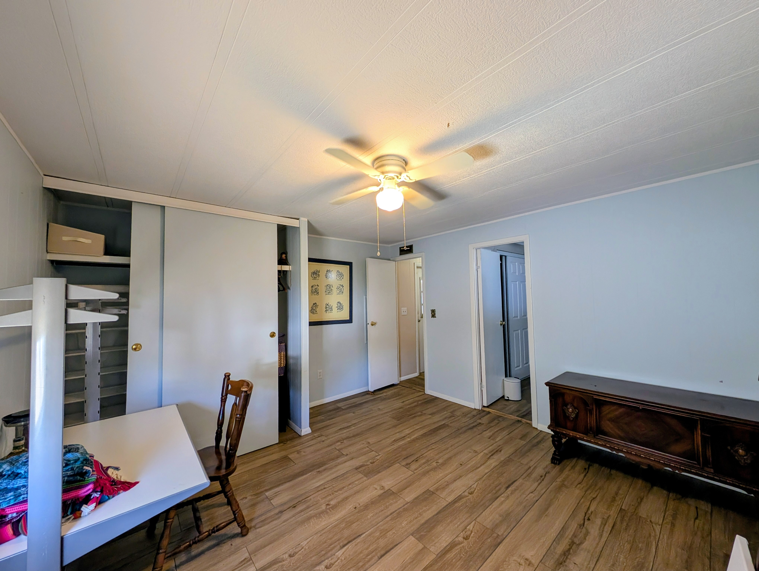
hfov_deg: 110.5
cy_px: 286
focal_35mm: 12
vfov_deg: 94.6
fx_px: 263
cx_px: 380
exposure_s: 1/71.3
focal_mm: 2.23
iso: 158
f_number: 1.95
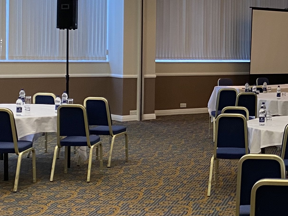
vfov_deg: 17.1
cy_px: 80
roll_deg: -1.9
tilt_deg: -3.1
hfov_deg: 21.0
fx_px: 715
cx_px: 356
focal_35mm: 86
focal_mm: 4.25
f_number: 1.8
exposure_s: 1/50
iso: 125
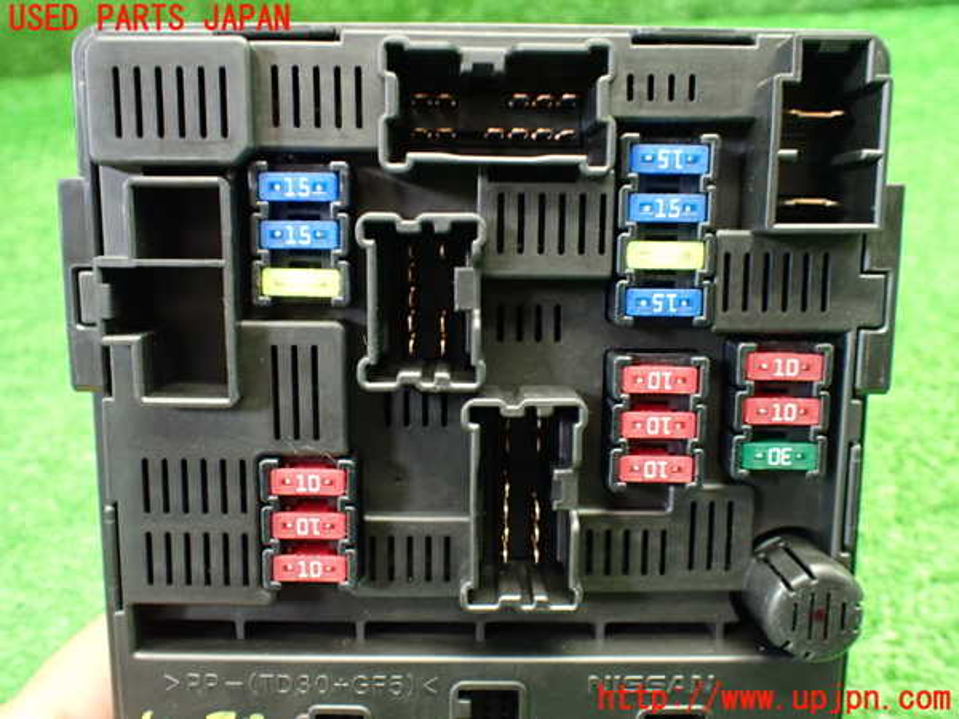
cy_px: 360
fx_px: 831
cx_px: 480
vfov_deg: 46.8
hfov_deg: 60.0
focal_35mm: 30
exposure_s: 1/30
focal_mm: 5.4
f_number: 2.3
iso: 800
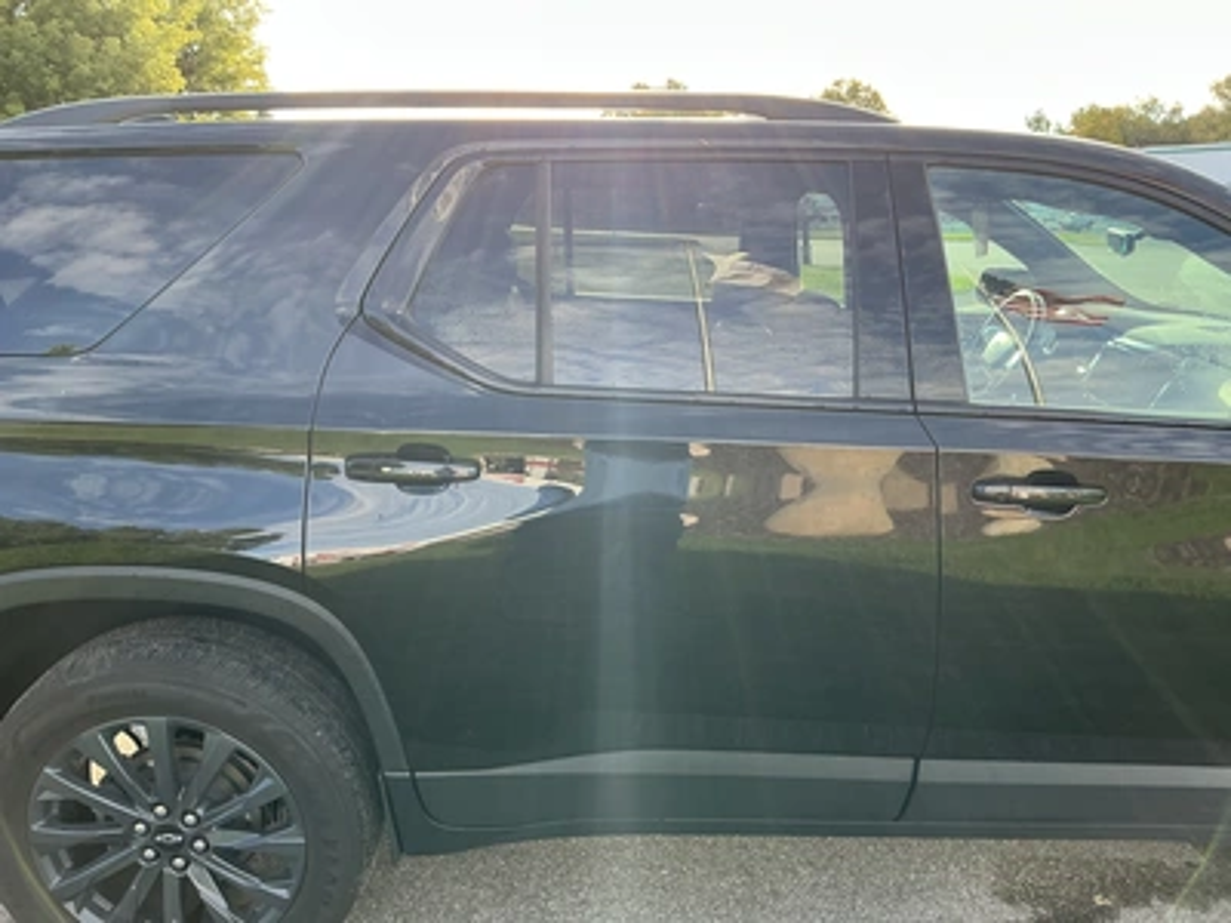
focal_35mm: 28
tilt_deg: -12.8
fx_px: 996
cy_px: 462
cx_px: 616
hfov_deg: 63.4
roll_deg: -1.7
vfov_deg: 49.7
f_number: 1.8
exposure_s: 1/151
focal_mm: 3
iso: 20
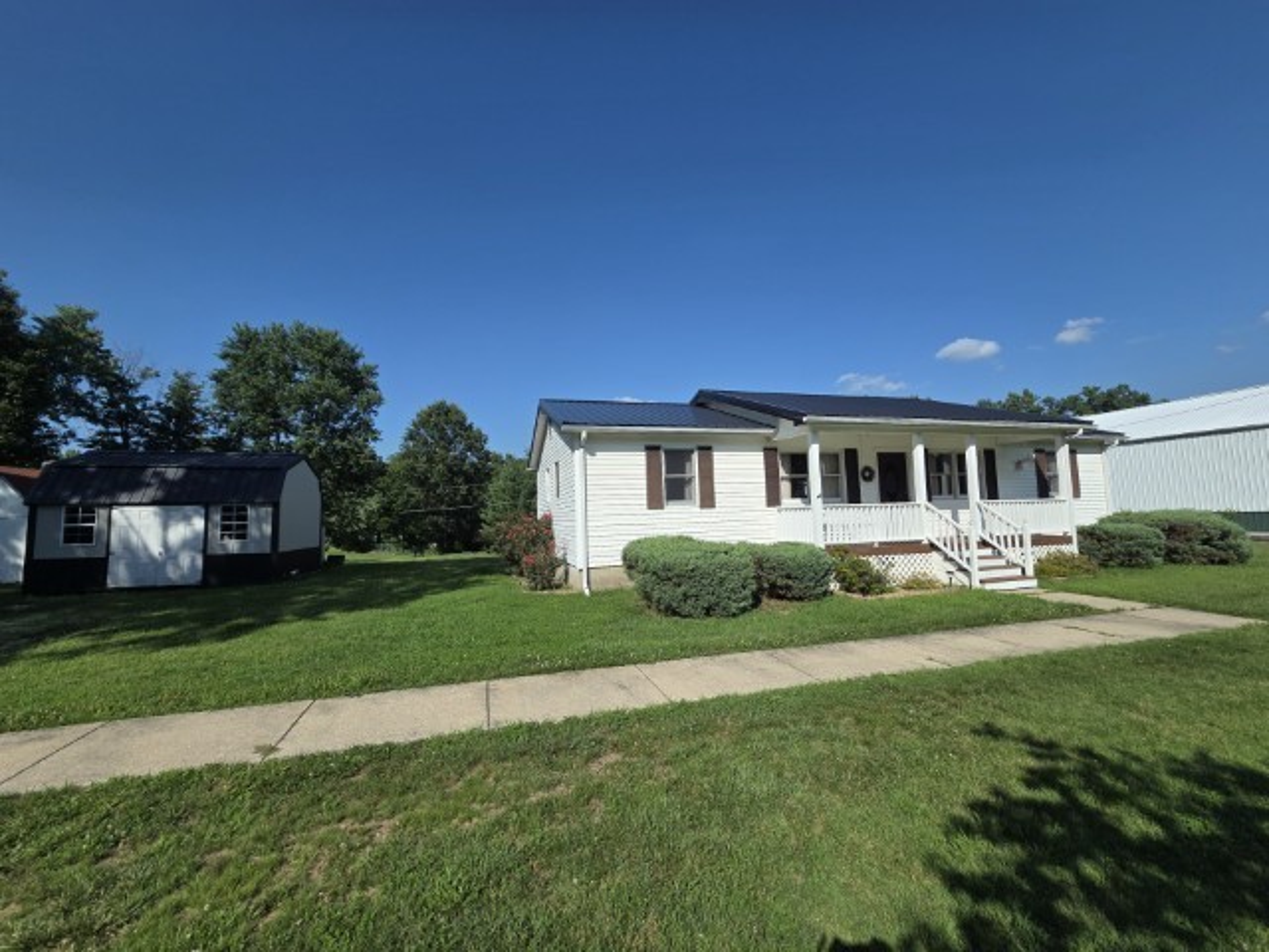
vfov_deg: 89.9
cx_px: 634
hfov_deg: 106.2
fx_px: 477
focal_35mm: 13
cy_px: 476
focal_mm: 2.2
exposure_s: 1/2812
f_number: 2.2
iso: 50
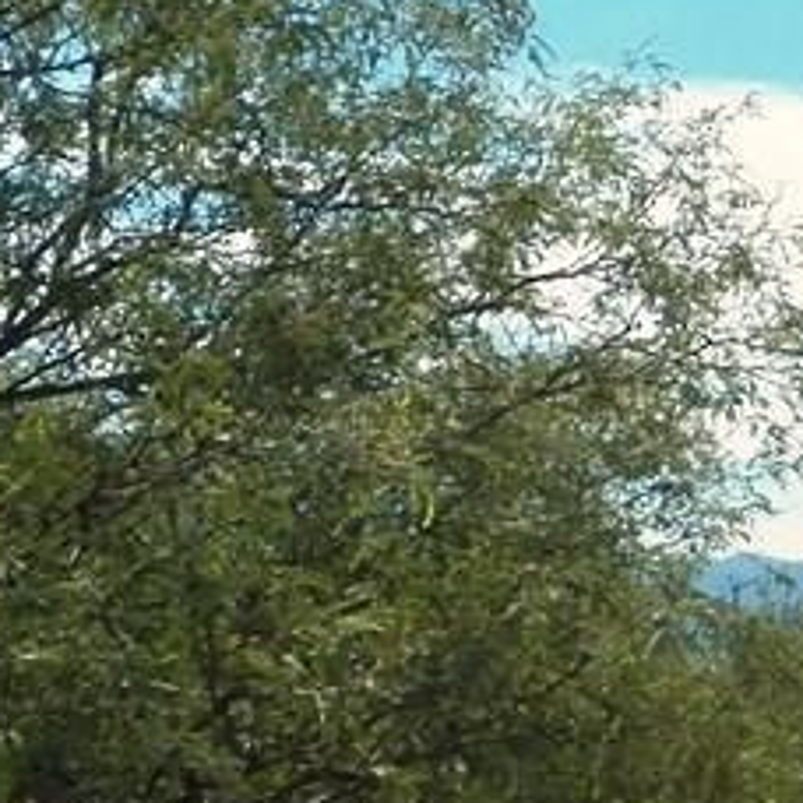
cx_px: 1490
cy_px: 711
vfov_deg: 14.4
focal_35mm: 120
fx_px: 3149
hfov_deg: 13.0
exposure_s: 1/1600
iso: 125
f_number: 4.5
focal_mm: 5.5
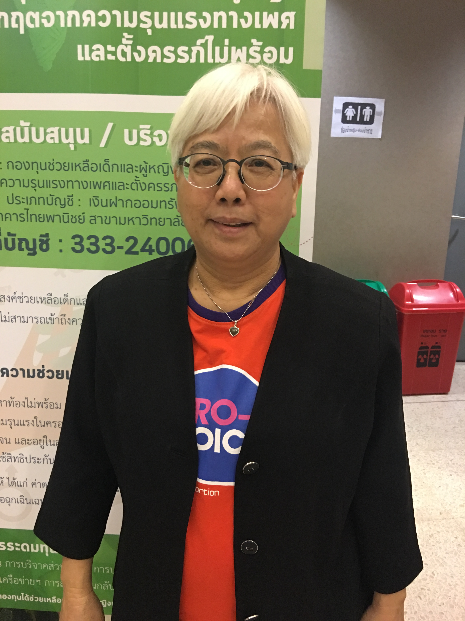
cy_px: 310
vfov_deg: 61.7
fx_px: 519
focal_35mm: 29
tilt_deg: -14.9
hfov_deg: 48.2
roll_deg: -2.0
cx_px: 232
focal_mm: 4.15
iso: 125
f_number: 2.2
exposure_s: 1/8
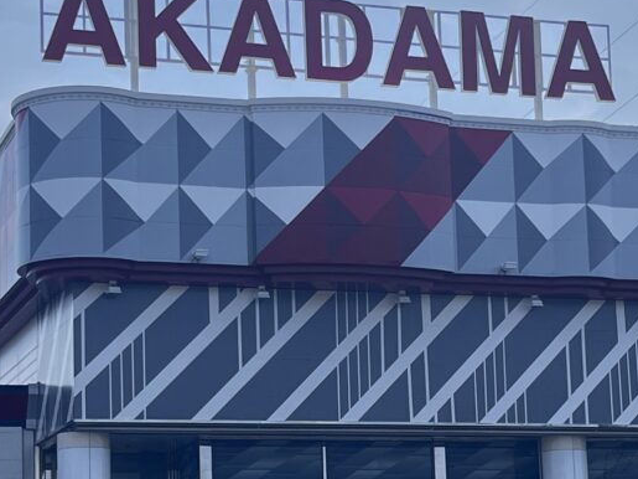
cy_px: 357
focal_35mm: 101
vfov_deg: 14.6
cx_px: 356
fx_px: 1861
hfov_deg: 19.4
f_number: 1.6
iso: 50
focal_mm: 5.1
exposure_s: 1/2688
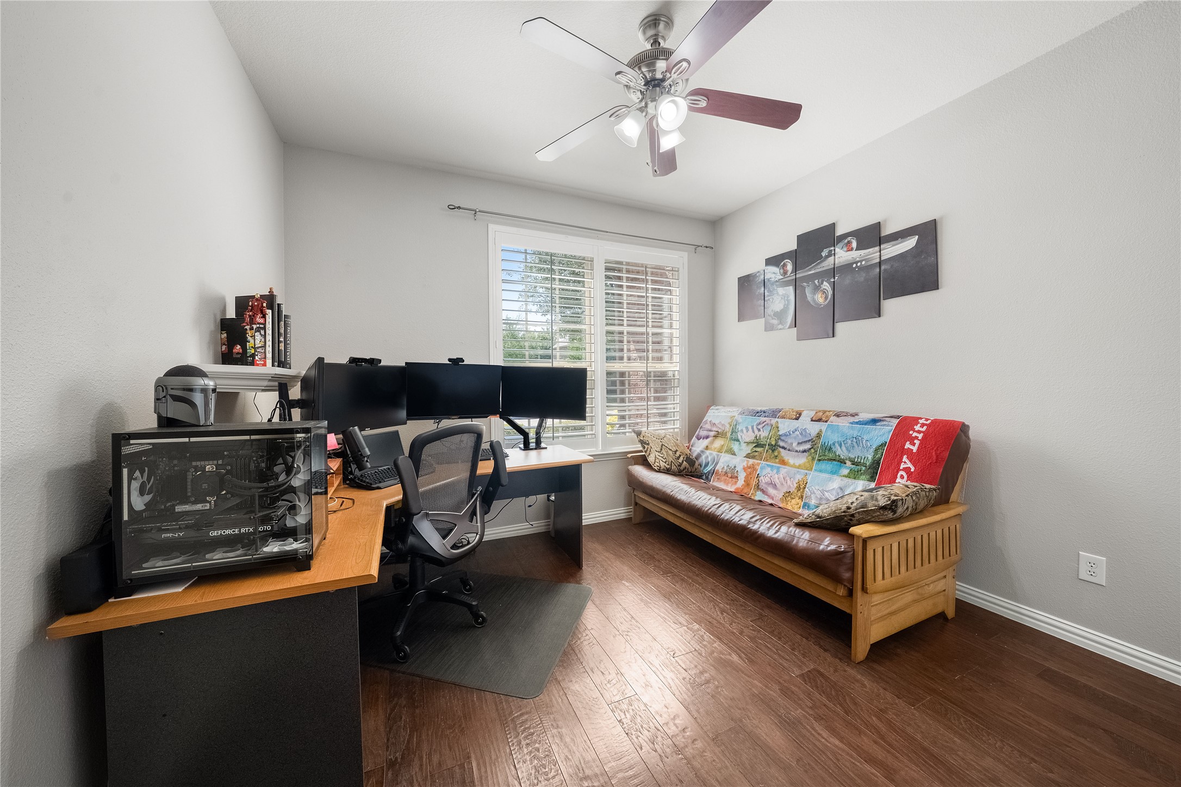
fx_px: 394
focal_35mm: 12
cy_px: 394
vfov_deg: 90.0
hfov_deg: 112.6
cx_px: 590
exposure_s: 1/10
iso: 500
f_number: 9
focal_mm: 12
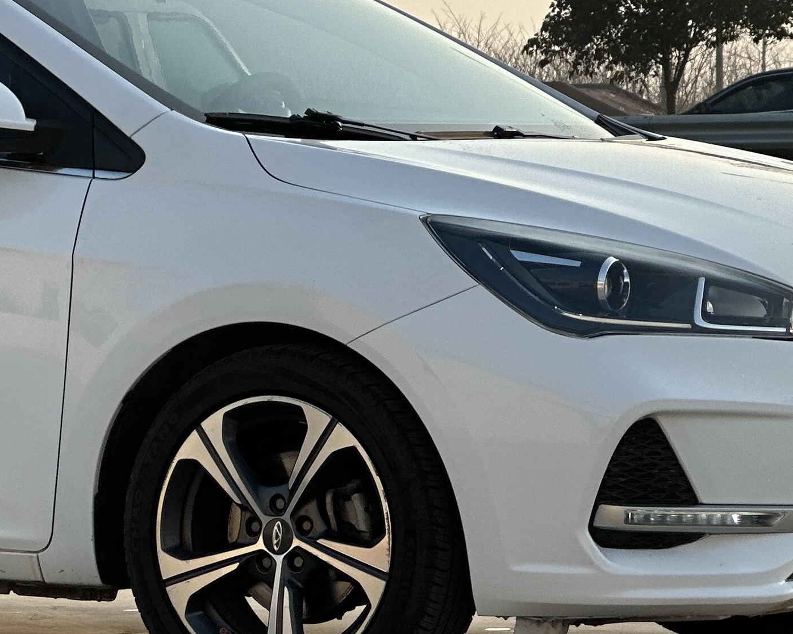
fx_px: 5093
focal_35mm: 217
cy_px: 529
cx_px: -2
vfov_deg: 7.1
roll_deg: +0.3
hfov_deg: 8.8
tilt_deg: -3.5
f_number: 2.8
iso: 32
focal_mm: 9
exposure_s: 1/368
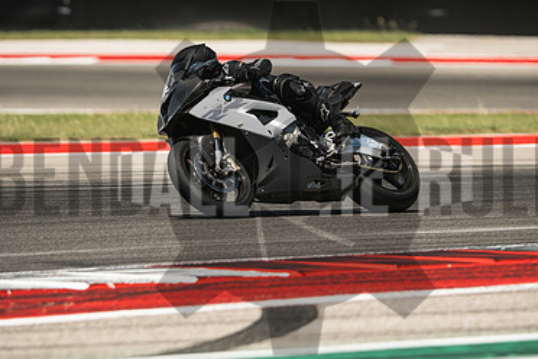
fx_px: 6993
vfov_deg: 2.9
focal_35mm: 468
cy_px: 179
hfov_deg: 4.4
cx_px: 295
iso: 160
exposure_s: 1/2000
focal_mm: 200
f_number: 2.5
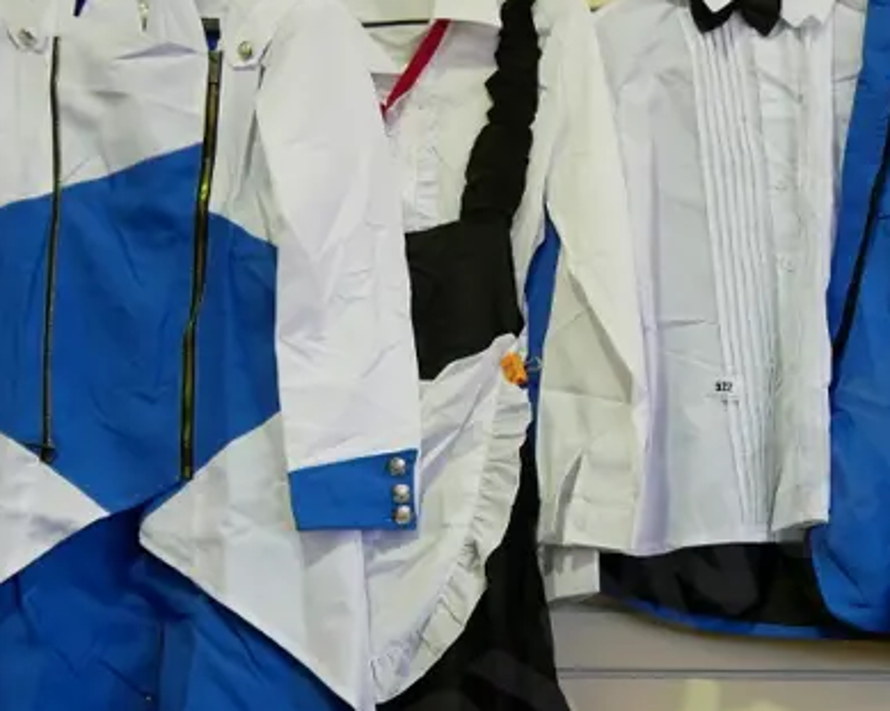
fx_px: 1896
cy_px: 549
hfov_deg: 25.9
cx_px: 721
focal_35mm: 72
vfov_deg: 21.0
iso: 320
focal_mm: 14
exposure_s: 1/60
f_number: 3.6
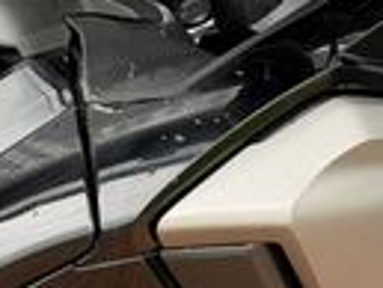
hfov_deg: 8.3
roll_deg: -0.5
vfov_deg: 6.2
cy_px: 33
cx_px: 86
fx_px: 2636
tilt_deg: -15.3
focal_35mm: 238
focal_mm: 6.76
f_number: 1.78
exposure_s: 1/246
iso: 64
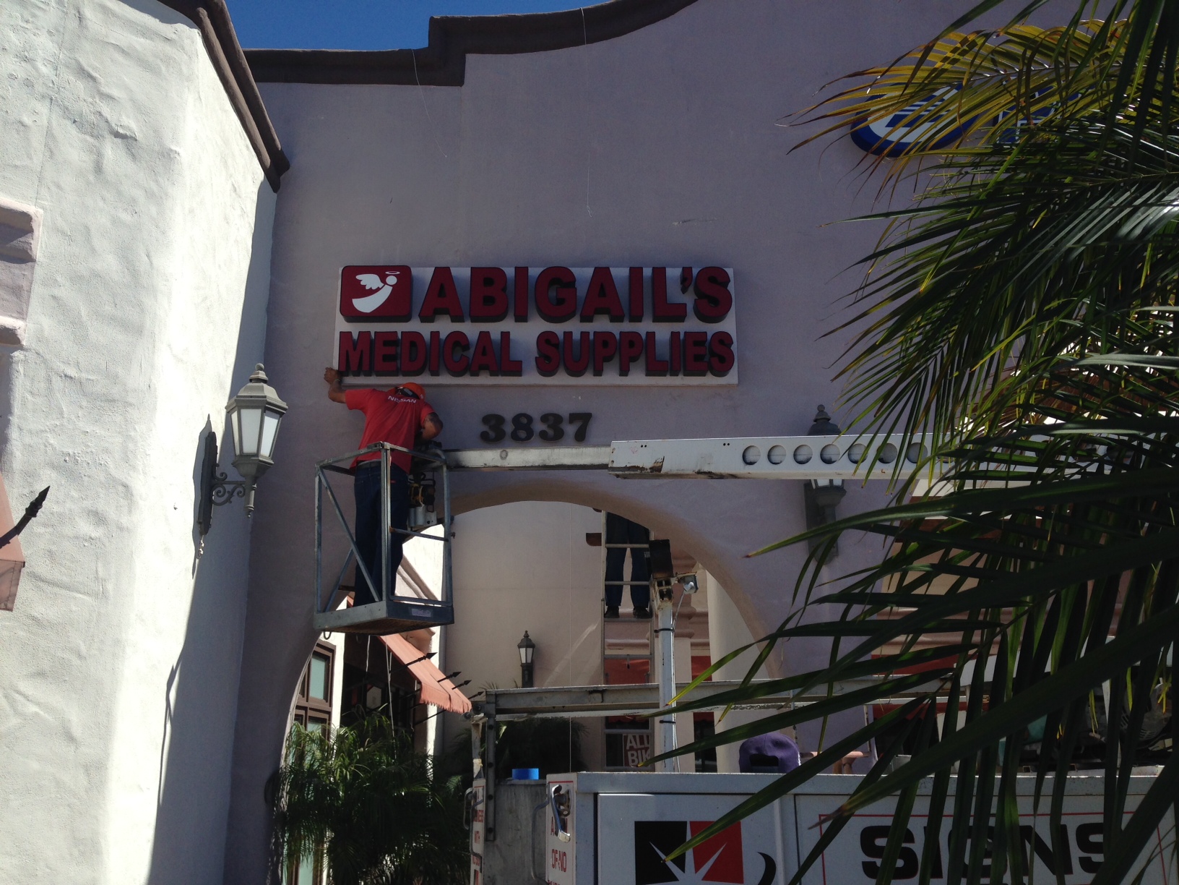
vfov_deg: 42.9
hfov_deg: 55.4
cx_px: 590
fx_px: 1124
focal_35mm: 33
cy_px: 442
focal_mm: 4.12
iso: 50
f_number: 2.4
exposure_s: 1/1808
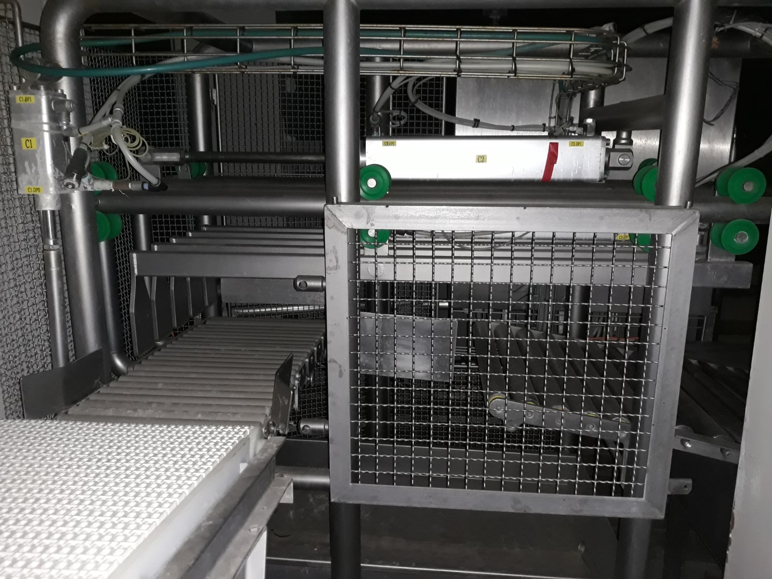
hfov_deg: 65.3
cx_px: 386
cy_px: 290
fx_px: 602
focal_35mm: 27
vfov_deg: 51.4
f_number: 1.7
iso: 160
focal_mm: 3.71
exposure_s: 1/33
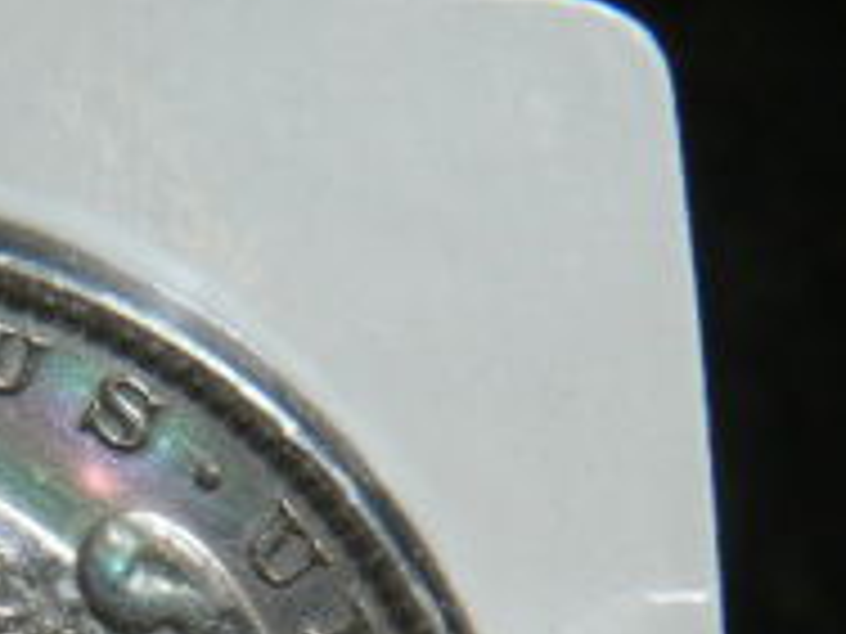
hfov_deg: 16.8
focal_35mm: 112
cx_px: -189
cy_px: 935
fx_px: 2737
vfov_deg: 12.6
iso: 100
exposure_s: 1/320
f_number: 5.6
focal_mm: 7.4
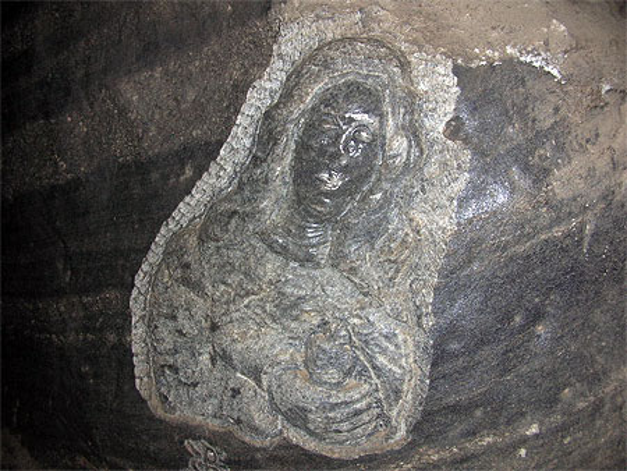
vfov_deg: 40.7
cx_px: 314
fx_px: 634
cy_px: 236
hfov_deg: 52.6
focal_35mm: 35
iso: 88
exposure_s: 1/60.1
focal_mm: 5.8
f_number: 2.8
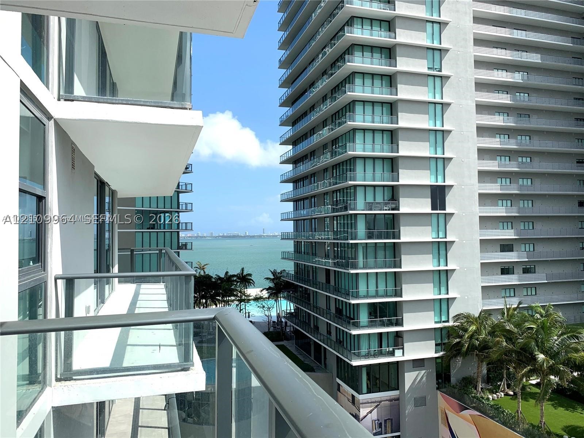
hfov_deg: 67.3
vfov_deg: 53.1
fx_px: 439
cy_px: 219
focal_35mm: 26
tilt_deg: +2.7
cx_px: 292
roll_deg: +0.7
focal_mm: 4.25
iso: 25
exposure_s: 1/2755
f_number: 1.8
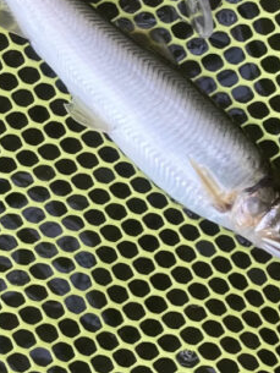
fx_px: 593
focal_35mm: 55
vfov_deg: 33.1
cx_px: 106
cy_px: 35
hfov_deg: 26.5
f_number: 1.8
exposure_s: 1/121
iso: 25
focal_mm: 3.99
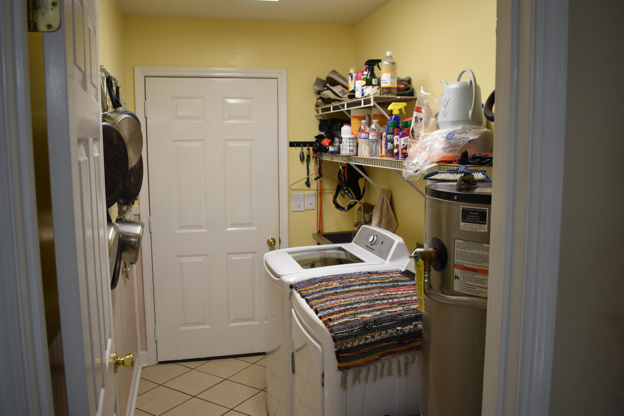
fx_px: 546
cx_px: 312
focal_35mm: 32
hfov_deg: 59.5
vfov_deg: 41.7
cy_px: 208
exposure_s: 1/80
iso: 400
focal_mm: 21
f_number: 4.5
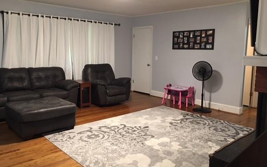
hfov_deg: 61.2
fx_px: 226
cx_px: 133
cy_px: 81
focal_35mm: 31
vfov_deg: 40.6
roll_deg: -2.0
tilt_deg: -6.4
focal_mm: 4.15
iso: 100
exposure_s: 1/8
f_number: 2.2
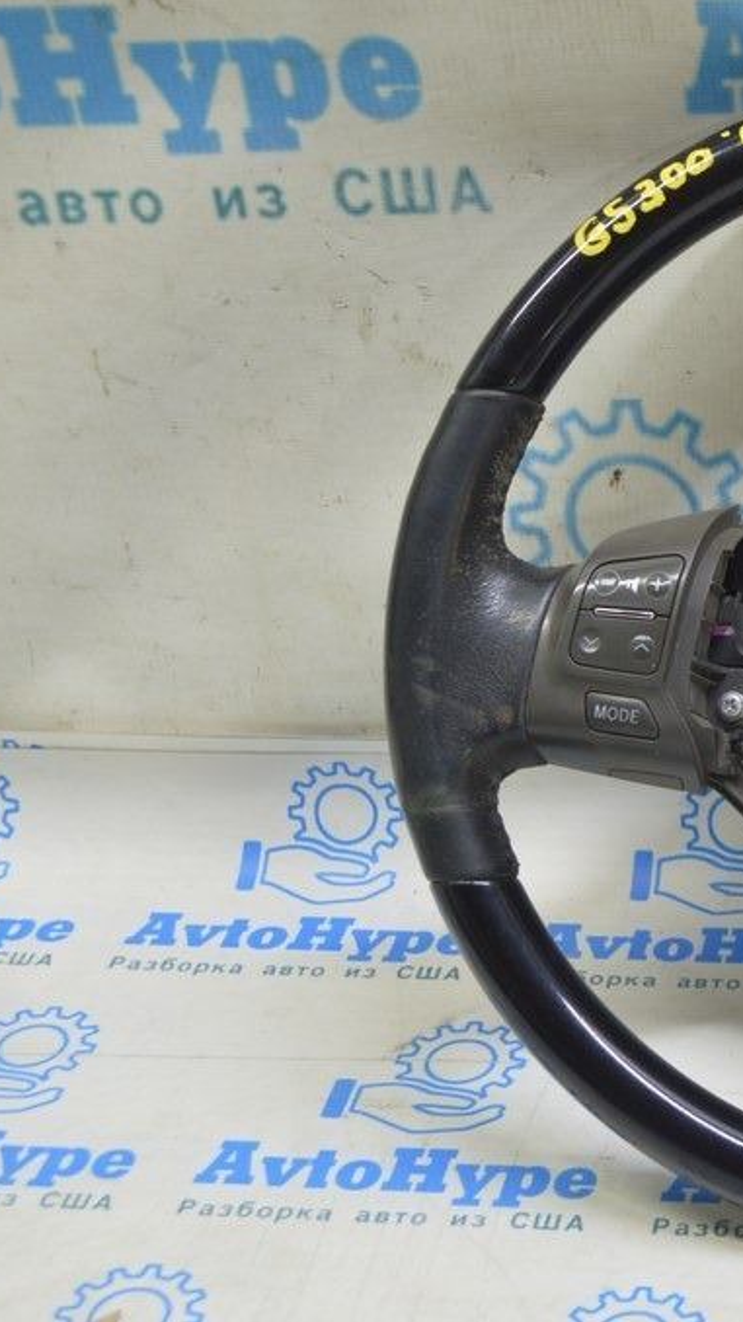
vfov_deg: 30.7
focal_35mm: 69
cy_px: 660
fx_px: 2411
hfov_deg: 16.7
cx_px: 911
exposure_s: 1/15
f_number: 5.6
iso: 400
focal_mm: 29
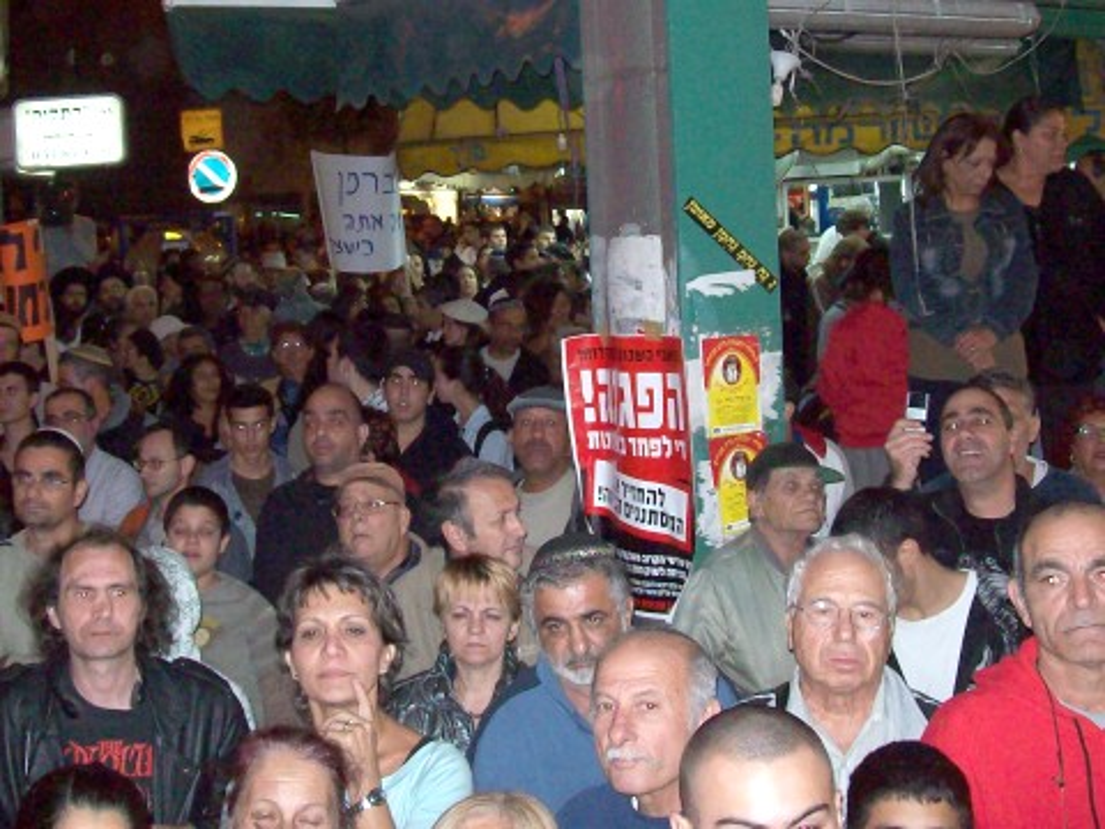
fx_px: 1149
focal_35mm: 36
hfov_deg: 51.4
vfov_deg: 39.7
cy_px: 414
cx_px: 552
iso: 200
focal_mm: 6
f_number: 2.7
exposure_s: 1/64
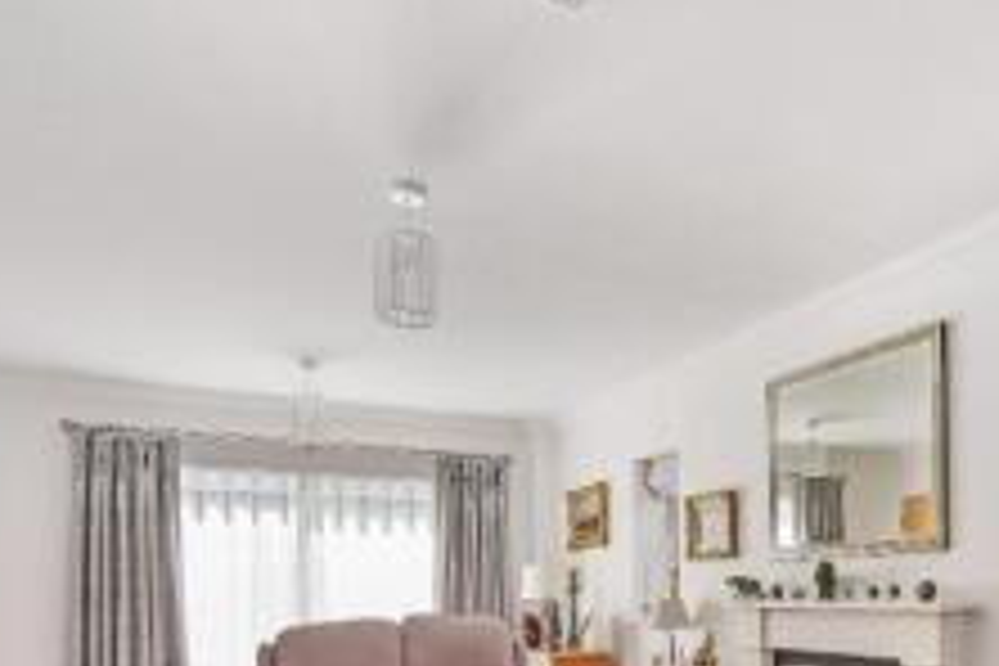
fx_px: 832
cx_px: 711
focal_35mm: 30
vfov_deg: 40.5
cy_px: 592
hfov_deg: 59.6
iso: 640
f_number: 9
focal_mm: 14
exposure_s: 1/15
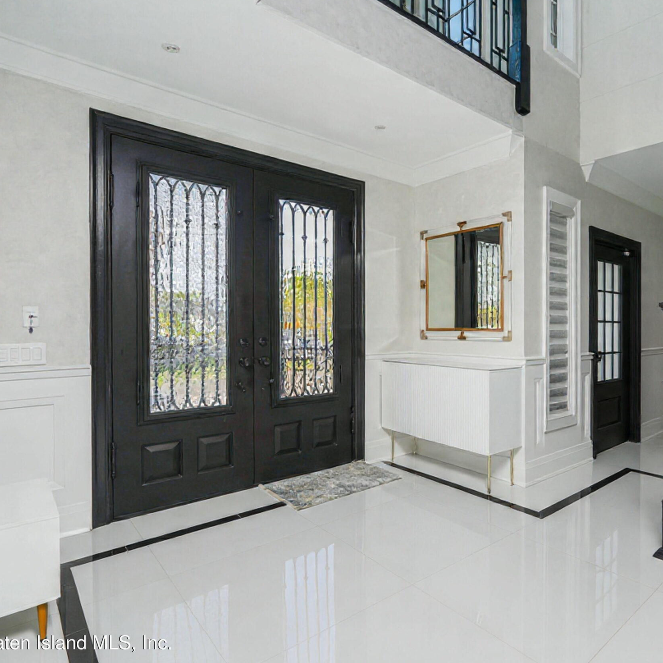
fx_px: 455
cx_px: 424
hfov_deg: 70.7
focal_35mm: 21
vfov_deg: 72.1
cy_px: 332
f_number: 6.3
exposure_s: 1/80
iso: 64
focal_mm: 16
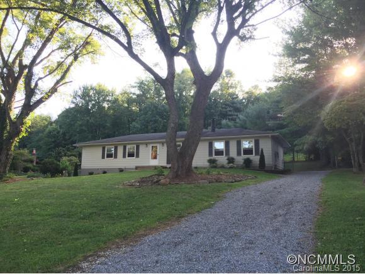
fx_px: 306
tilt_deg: +8.9
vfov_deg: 48.3
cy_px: 137
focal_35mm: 29
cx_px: 182
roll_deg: -0.8
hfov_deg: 61.6
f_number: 2.2
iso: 32
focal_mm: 4.15
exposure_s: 1/120
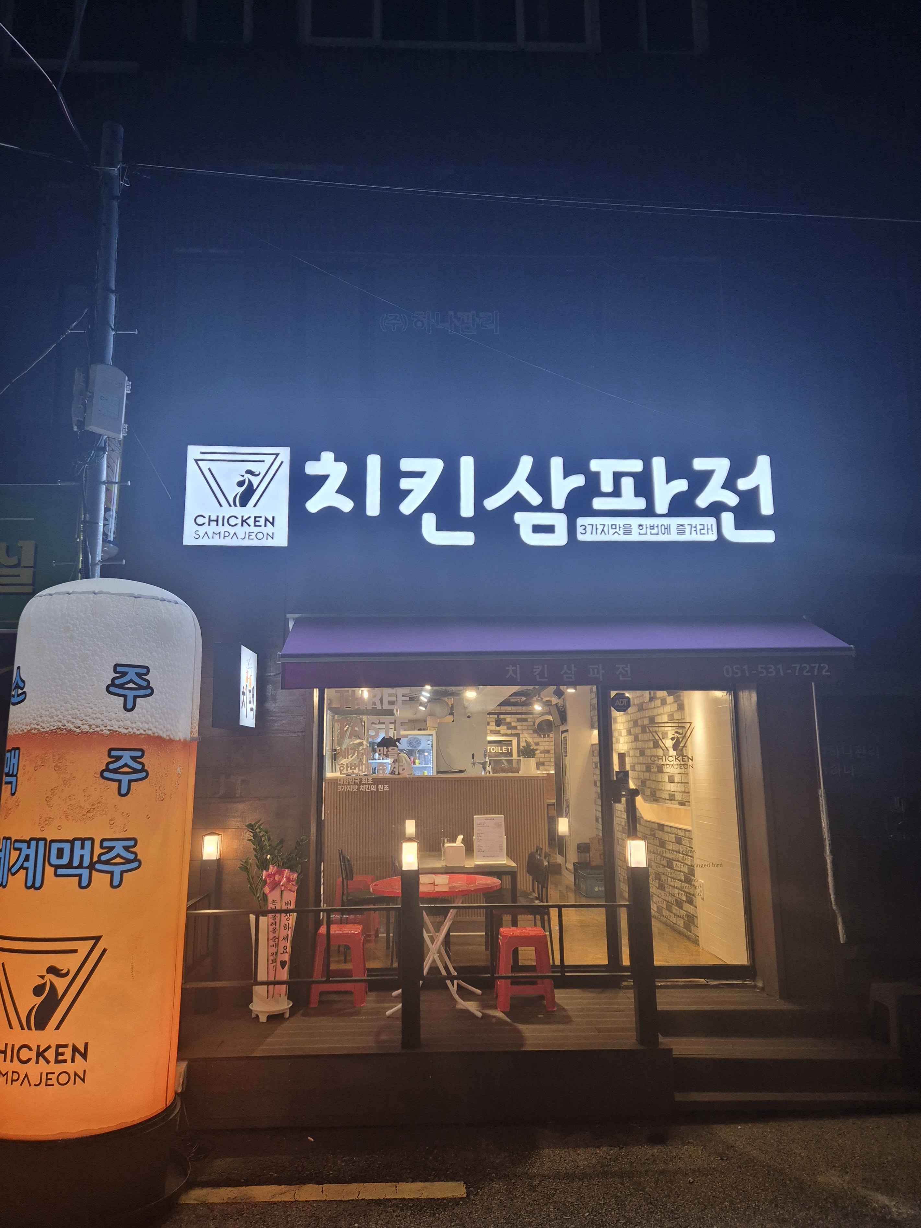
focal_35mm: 23
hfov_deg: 58.9
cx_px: 460
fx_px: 816
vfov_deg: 73.9
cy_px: 614
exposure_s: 1/120
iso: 200
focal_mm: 5.4
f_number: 1.8
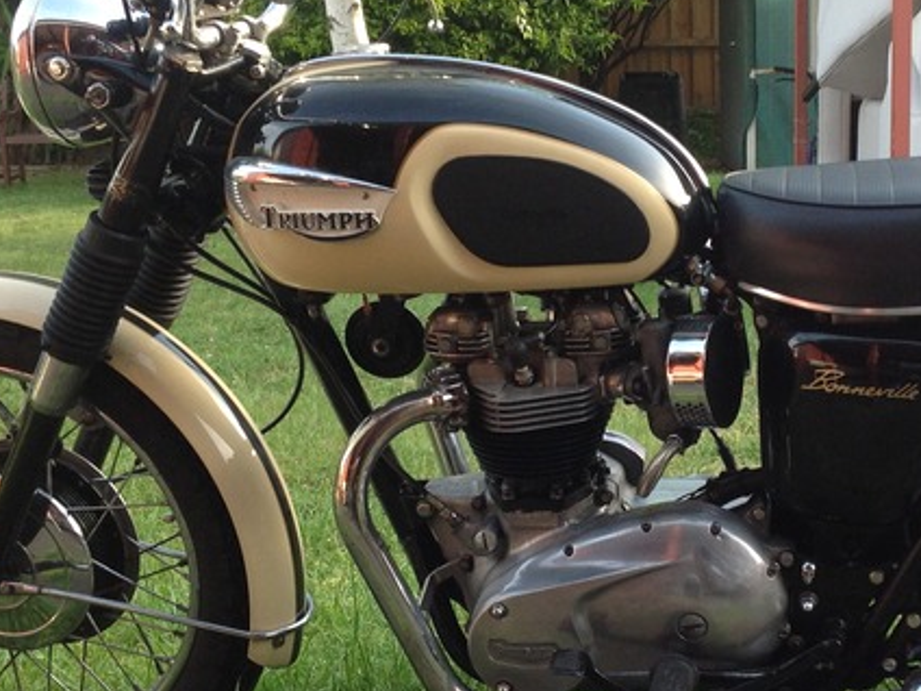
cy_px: 341
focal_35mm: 66
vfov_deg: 22.3
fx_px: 1756
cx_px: 660
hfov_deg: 29.1
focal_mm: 4.28
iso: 80
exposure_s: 1/120
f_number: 2.4
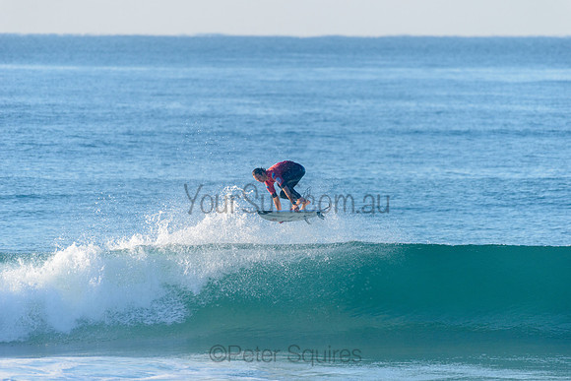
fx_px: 7934
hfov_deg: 4.1
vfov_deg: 2.8
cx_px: 286
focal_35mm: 500
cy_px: 190
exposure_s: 1/2000
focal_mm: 500
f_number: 5.6
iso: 400
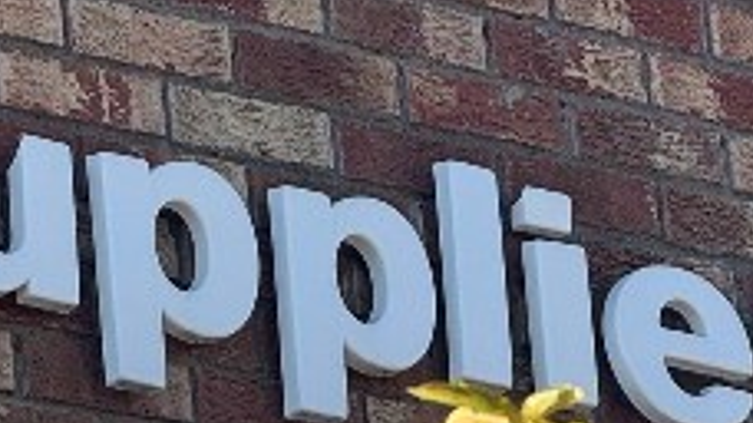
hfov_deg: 4.9
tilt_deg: +24.2
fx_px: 8781
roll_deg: +5.0
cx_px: 145
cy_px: -492
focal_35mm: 440
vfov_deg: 2.7
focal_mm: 15.66
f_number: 2.8
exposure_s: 1/421
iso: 50
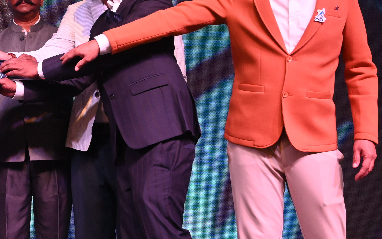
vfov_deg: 15.5
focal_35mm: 84
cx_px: -23
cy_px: 98
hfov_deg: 23.3
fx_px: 874
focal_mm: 35
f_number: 7.1
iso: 2500
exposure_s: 1/250
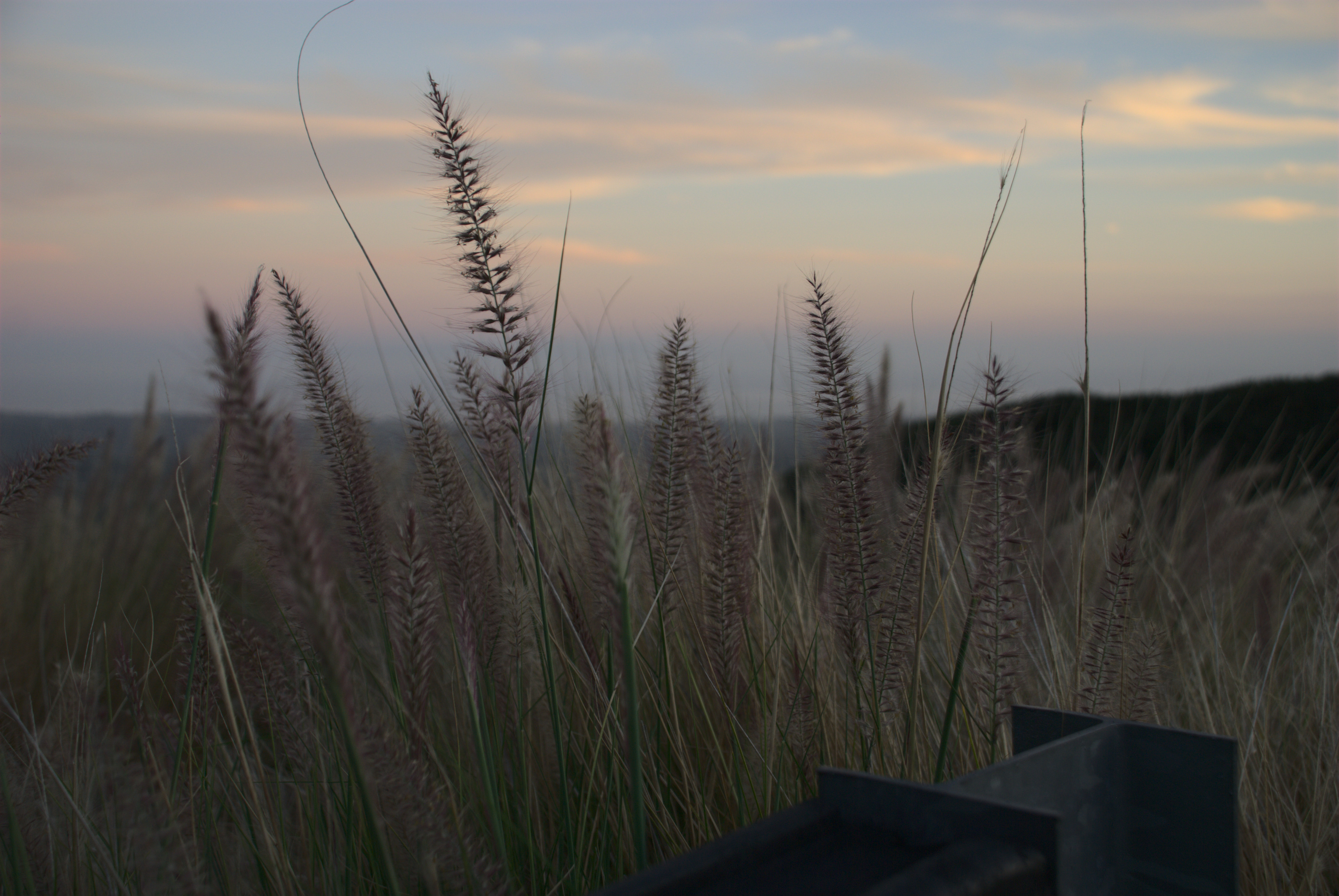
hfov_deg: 49.5
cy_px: 448
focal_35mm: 39
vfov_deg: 34.3
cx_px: 670
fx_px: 1452
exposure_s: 1/60
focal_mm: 26
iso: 100
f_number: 4
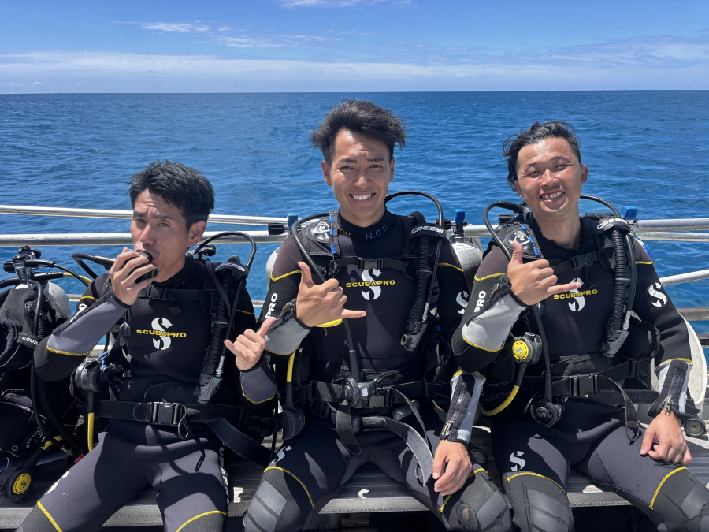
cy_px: 266
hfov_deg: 67.3
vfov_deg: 53.1
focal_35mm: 26
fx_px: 533
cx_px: 354
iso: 50
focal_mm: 5.96
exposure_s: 1/1667
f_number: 1.6
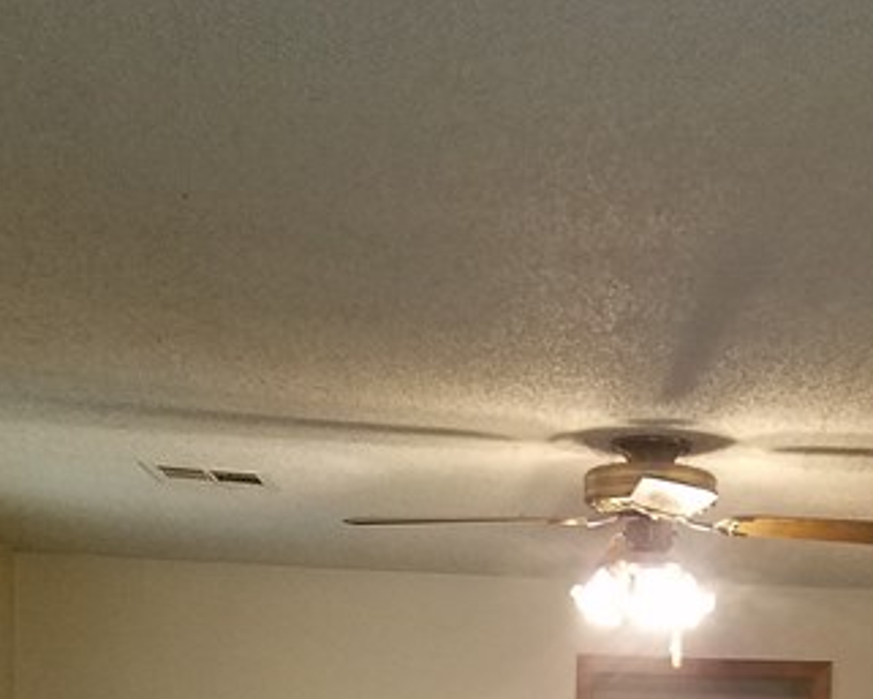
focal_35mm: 81
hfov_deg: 23.3
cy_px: 974
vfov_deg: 17.5
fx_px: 2093
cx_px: 653
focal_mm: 4.2
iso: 250
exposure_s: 1/10
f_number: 1.7
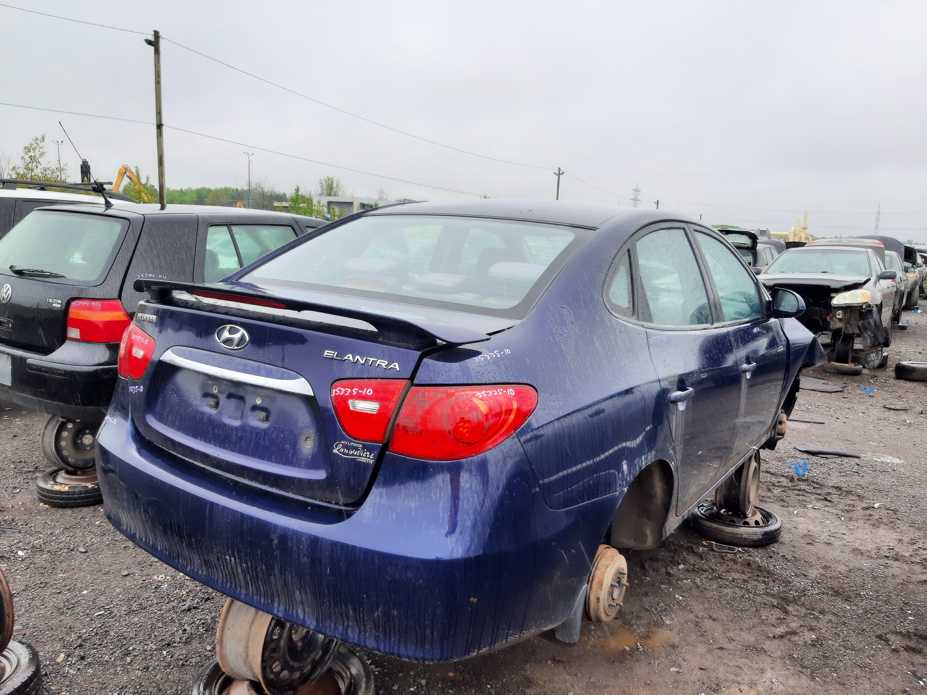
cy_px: 348
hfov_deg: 67.3
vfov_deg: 53.1
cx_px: 464
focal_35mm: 26
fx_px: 696
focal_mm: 3.92
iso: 40
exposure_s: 1/464
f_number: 1.7
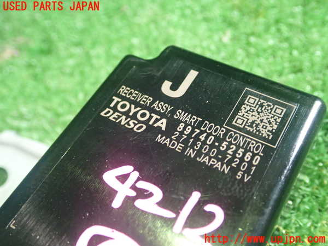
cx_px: 164
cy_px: 123
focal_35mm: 41
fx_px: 388
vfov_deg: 35.1
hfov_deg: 45.8
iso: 400
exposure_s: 1/40
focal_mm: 7.31
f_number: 2.8
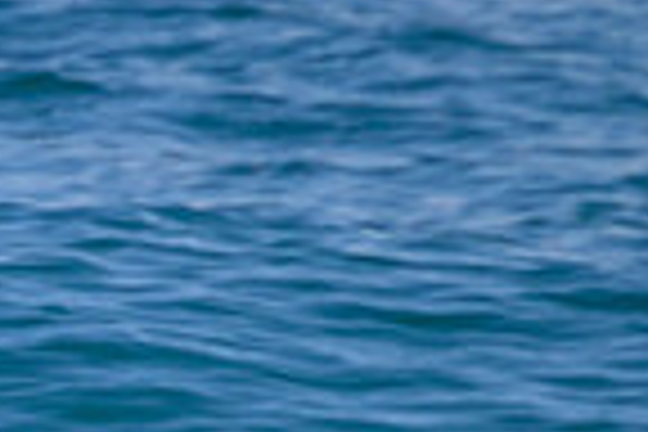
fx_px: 58117
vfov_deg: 0.4
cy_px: 691
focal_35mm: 3229
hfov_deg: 0.6
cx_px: -567
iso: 1800
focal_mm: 800
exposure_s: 1/2000
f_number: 11
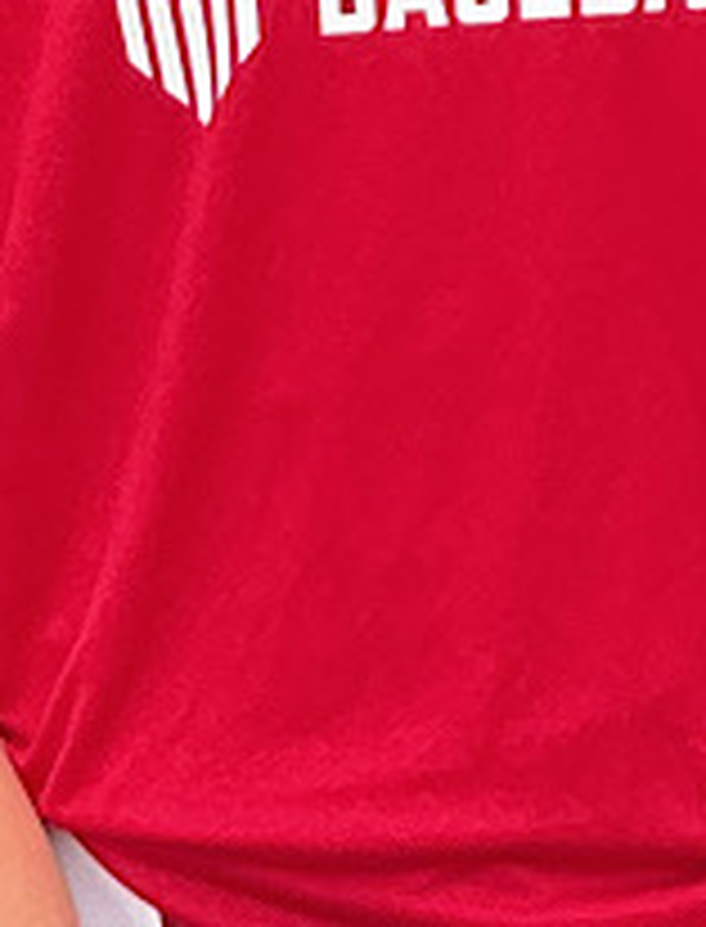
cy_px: -259
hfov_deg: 16.9
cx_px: 447
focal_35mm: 88
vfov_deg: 20.3
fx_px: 2369
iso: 25
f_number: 1.8
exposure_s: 1/375
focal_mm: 3
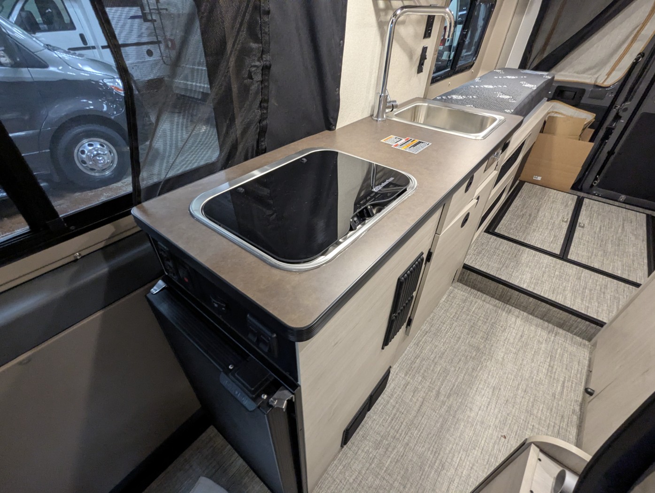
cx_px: 328
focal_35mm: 16
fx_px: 303
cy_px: 246
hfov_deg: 94.4
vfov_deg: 78.2
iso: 287
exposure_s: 1/31.5
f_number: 2.2
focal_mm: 2.35
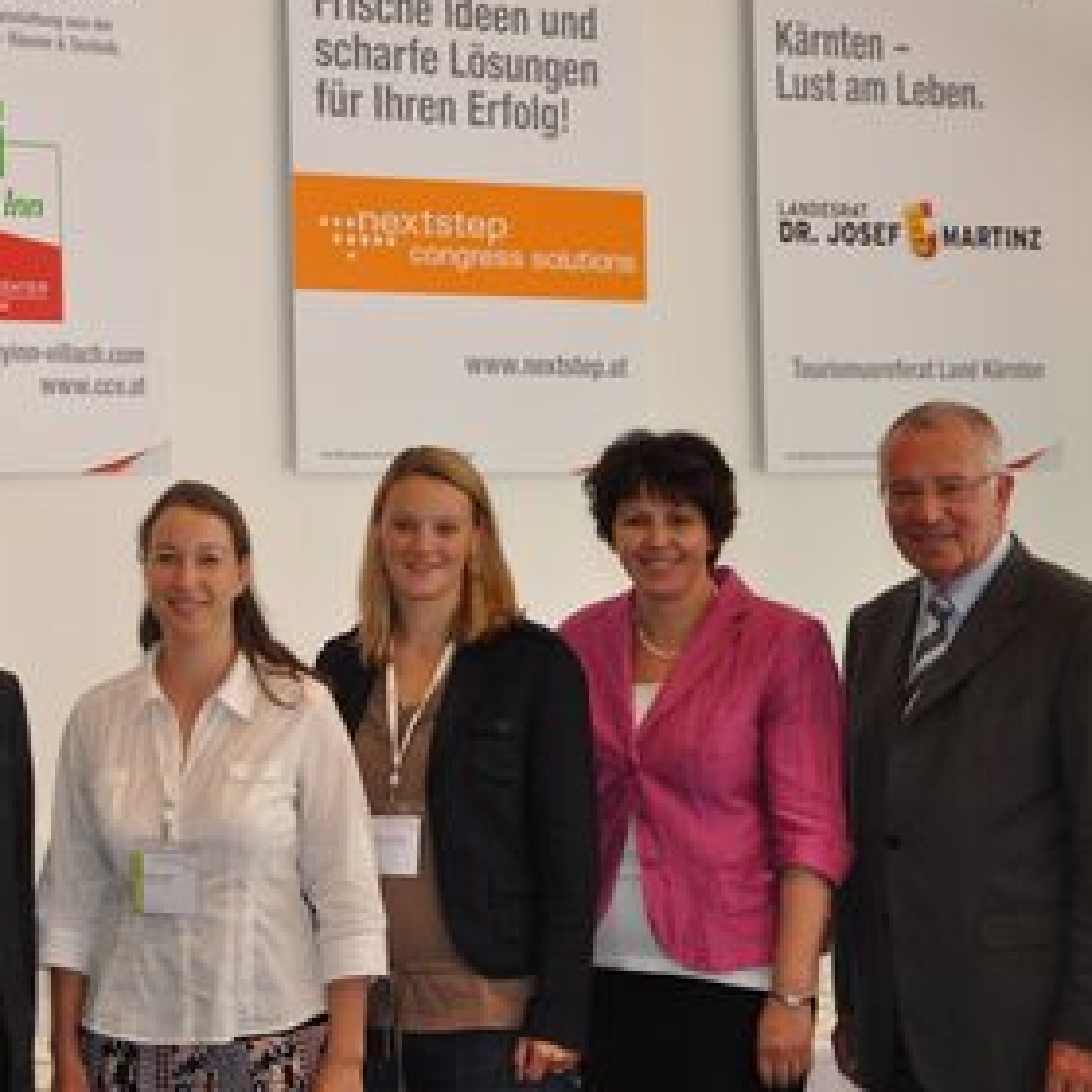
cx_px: 113
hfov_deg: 18.4
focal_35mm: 93
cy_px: 515
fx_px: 3319
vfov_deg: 18.7
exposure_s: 1/60
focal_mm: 40
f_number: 4.5
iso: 450
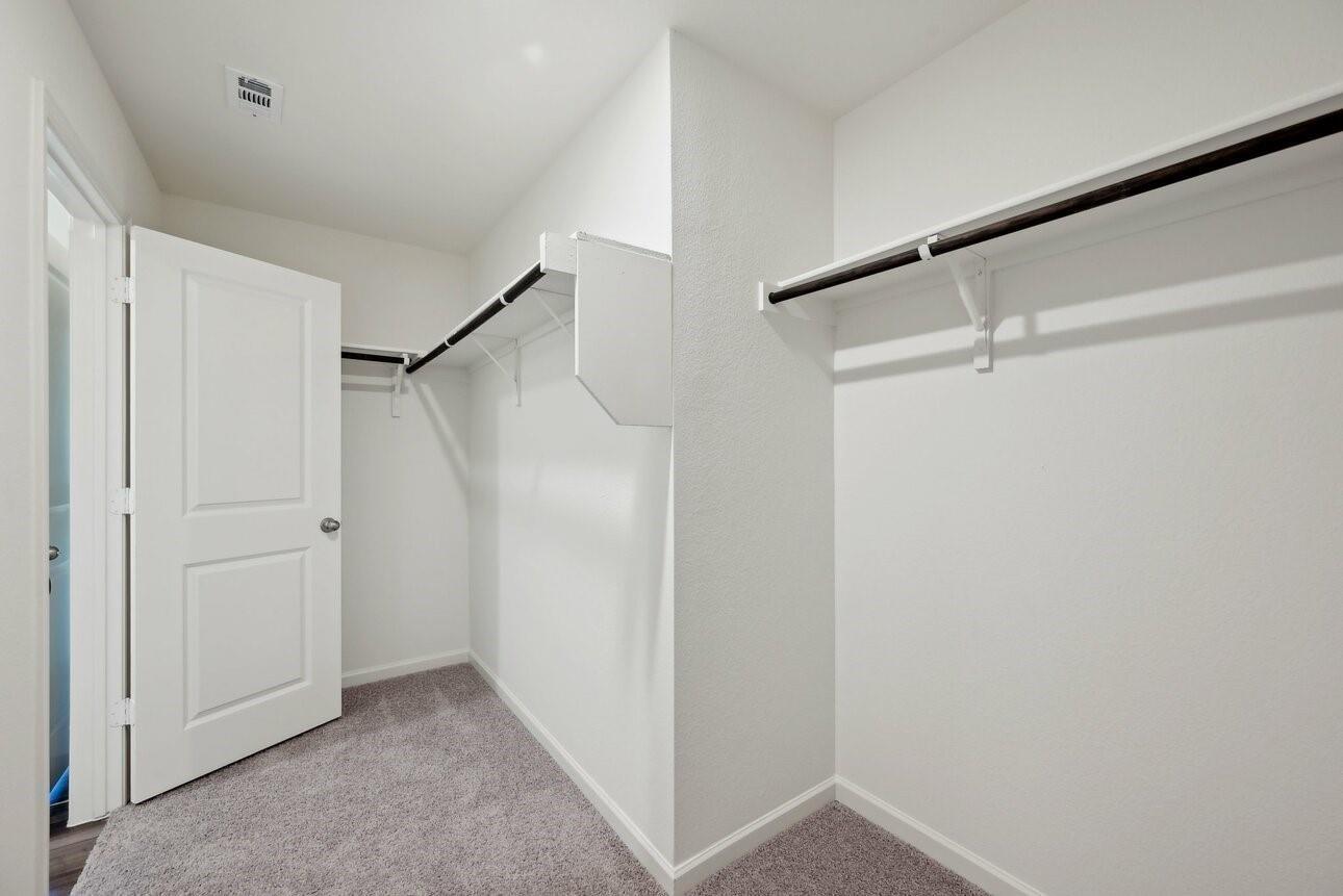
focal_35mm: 14
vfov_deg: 81.3
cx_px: 672
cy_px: 448
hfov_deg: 104.2
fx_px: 522
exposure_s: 1/4
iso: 160
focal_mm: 14
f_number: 8
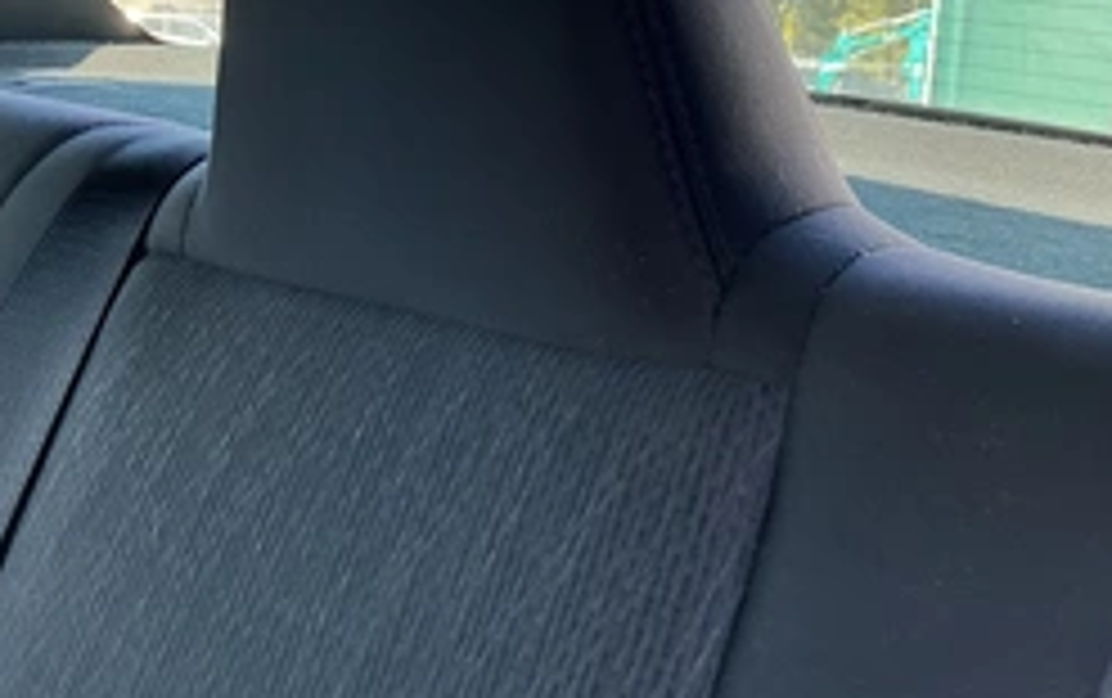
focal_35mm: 48
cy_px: 90
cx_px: 666
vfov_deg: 26.2
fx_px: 1456
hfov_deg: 41.6
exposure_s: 1/122
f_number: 1.8
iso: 32
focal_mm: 3
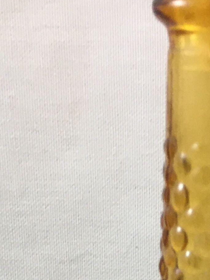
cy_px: 555
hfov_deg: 11.5
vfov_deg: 13.2
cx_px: 160
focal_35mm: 129
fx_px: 1043
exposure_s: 1/33
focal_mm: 4.15
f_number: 2.2
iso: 32
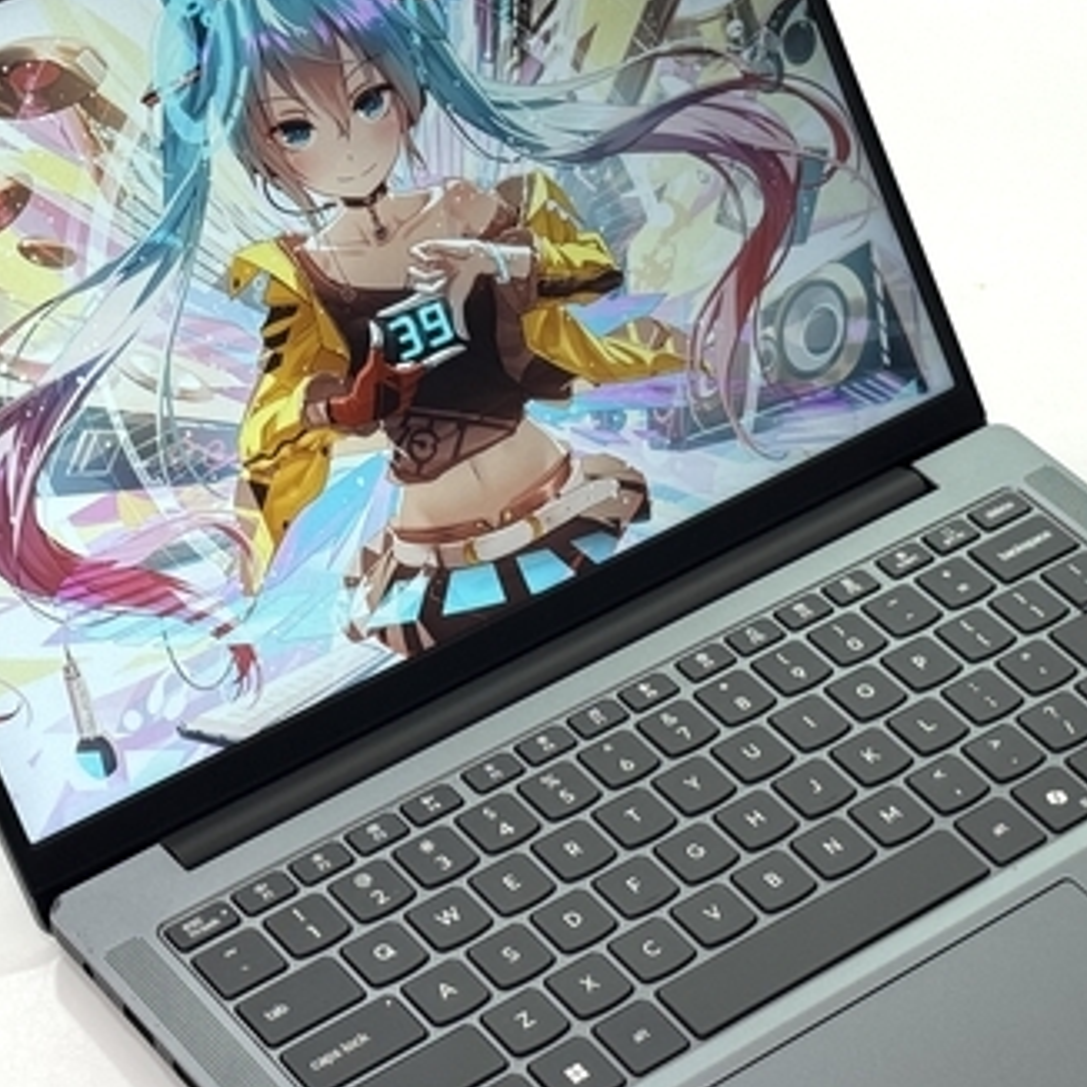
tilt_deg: -42.8
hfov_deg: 16.7
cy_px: 597
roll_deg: -2.3
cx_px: 557
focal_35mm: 104
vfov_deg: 16.7
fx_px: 3695
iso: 64
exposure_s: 1/100
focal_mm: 6.76
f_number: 1.78
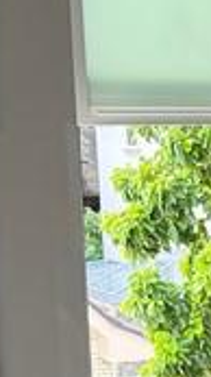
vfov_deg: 13.8
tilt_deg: -7.5
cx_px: 502
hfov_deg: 7.3
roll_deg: +1.5
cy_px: 338
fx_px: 1545
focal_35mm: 155
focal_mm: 6.76
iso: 80
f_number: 1.78
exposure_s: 1/208
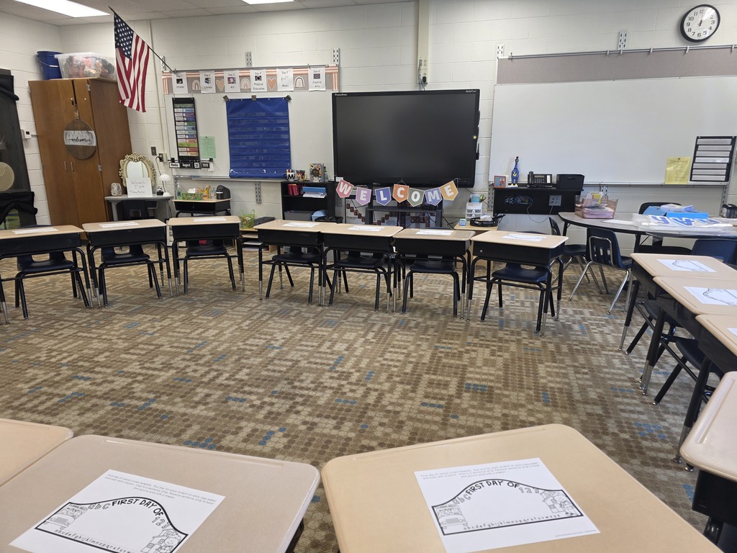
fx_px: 490
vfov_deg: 58.9
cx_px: 368
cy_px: 276
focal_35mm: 23
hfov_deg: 73.9
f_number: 1.7
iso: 80
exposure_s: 1/120
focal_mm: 6.3
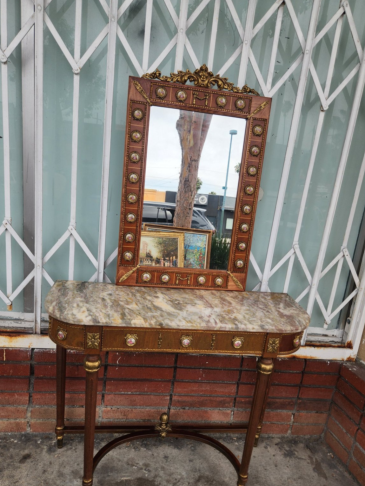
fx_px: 337
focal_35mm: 24
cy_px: 251
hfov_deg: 56.8
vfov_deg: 71.6
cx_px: 181
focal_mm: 5.4
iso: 20
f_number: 1.8
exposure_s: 1/475
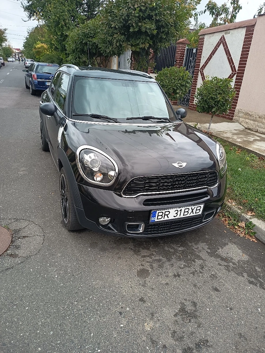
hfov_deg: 56.8
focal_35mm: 24
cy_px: 176
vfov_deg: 71.6
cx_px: 132
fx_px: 245
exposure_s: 1/120
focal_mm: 5.24
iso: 118
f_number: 1.7
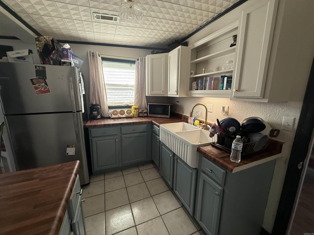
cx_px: 157
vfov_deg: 85.7
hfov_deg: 102.1
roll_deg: -0.1
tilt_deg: -10.4
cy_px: 118
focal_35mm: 14
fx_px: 127
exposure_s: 1/120
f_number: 2.2
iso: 250
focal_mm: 2.22
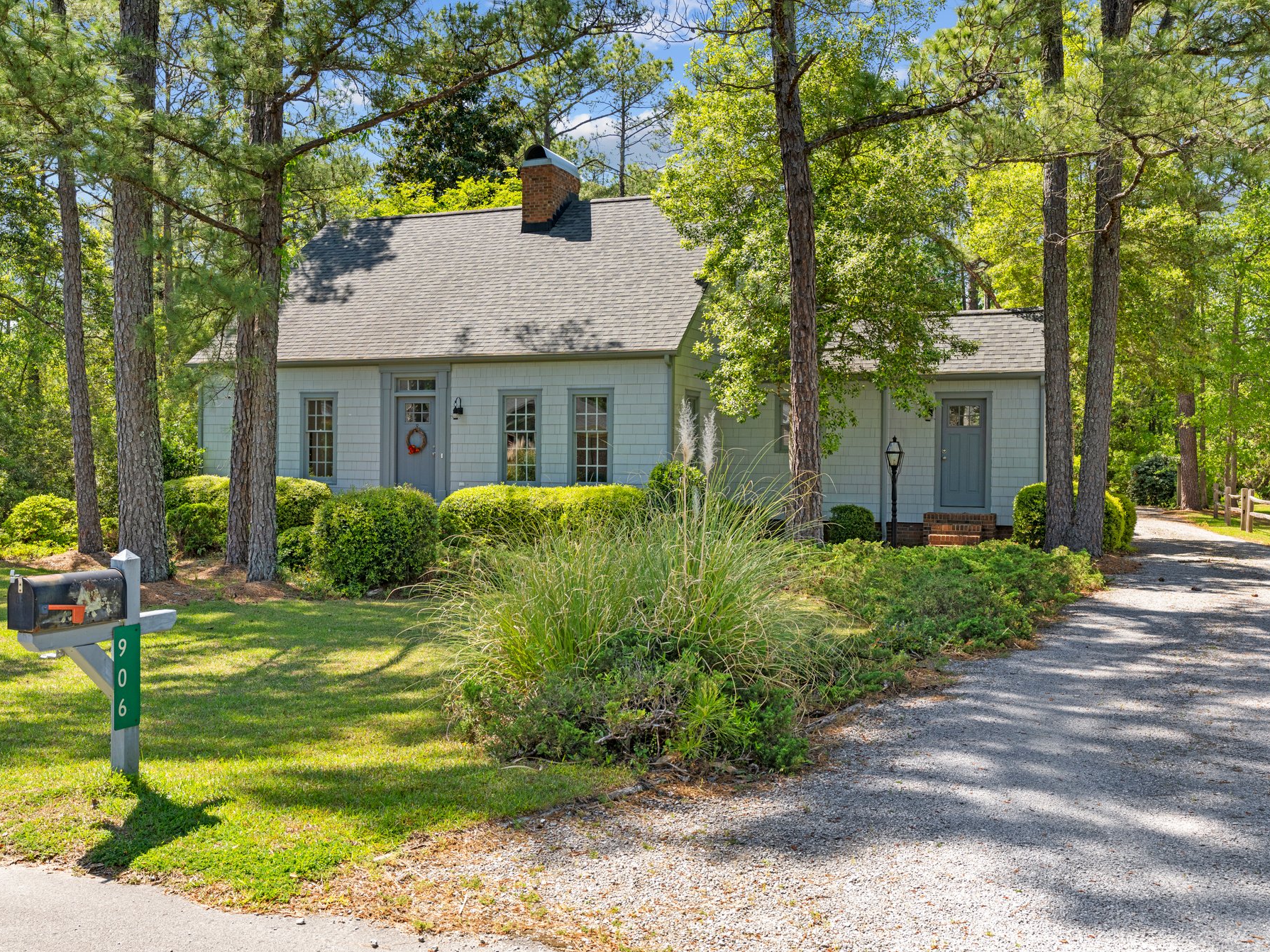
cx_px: 564
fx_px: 1211
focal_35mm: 33
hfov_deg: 55.2
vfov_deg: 42.9
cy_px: 473
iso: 125
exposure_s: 1/200
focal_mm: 30
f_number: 7.1
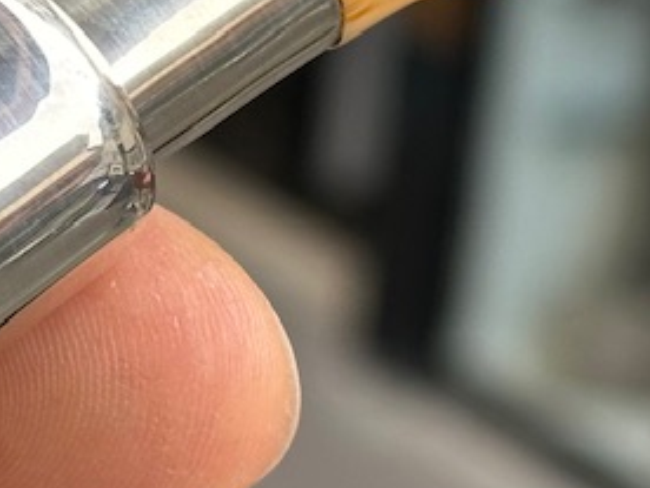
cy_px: 24
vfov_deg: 6.6
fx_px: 4187
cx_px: 151
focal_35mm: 223
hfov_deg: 8.9
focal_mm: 6.86
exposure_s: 1/208
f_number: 1.78
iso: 64
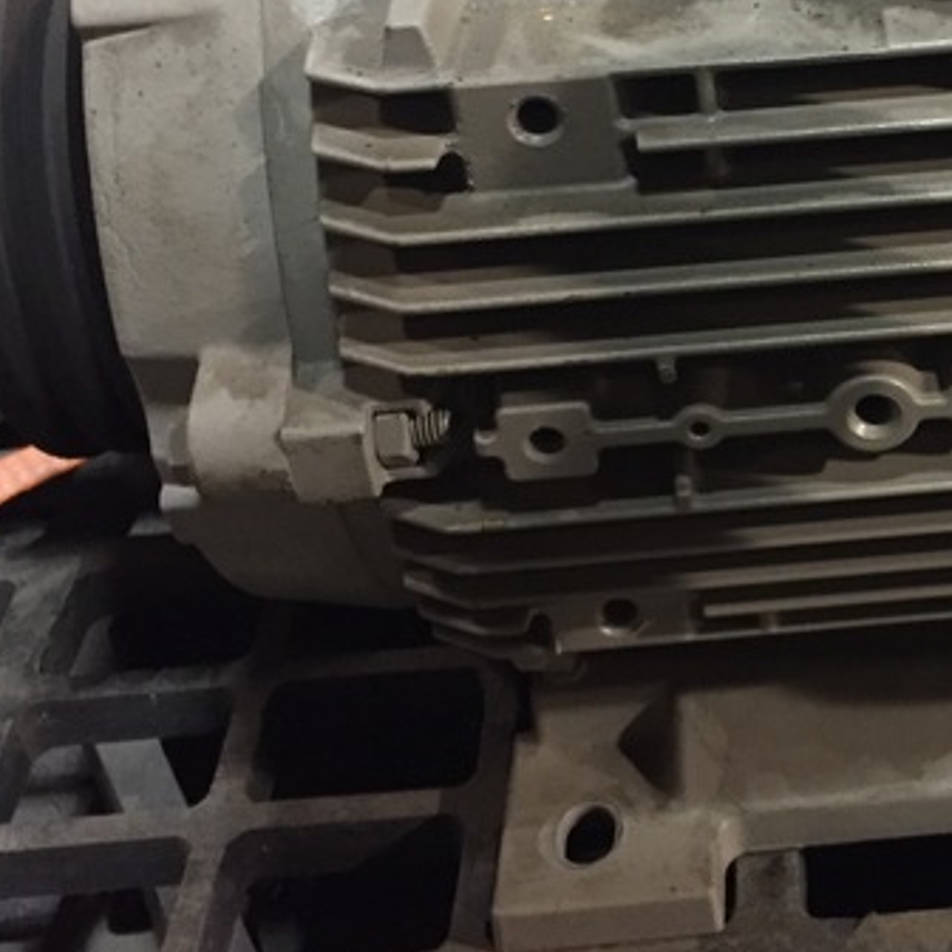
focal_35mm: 61
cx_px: 912
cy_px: 190
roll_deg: +2.6
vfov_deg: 27.6
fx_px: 1898
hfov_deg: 26.9
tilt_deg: -32.8
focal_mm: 4.15
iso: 250
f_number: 2.2
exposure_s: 1/15
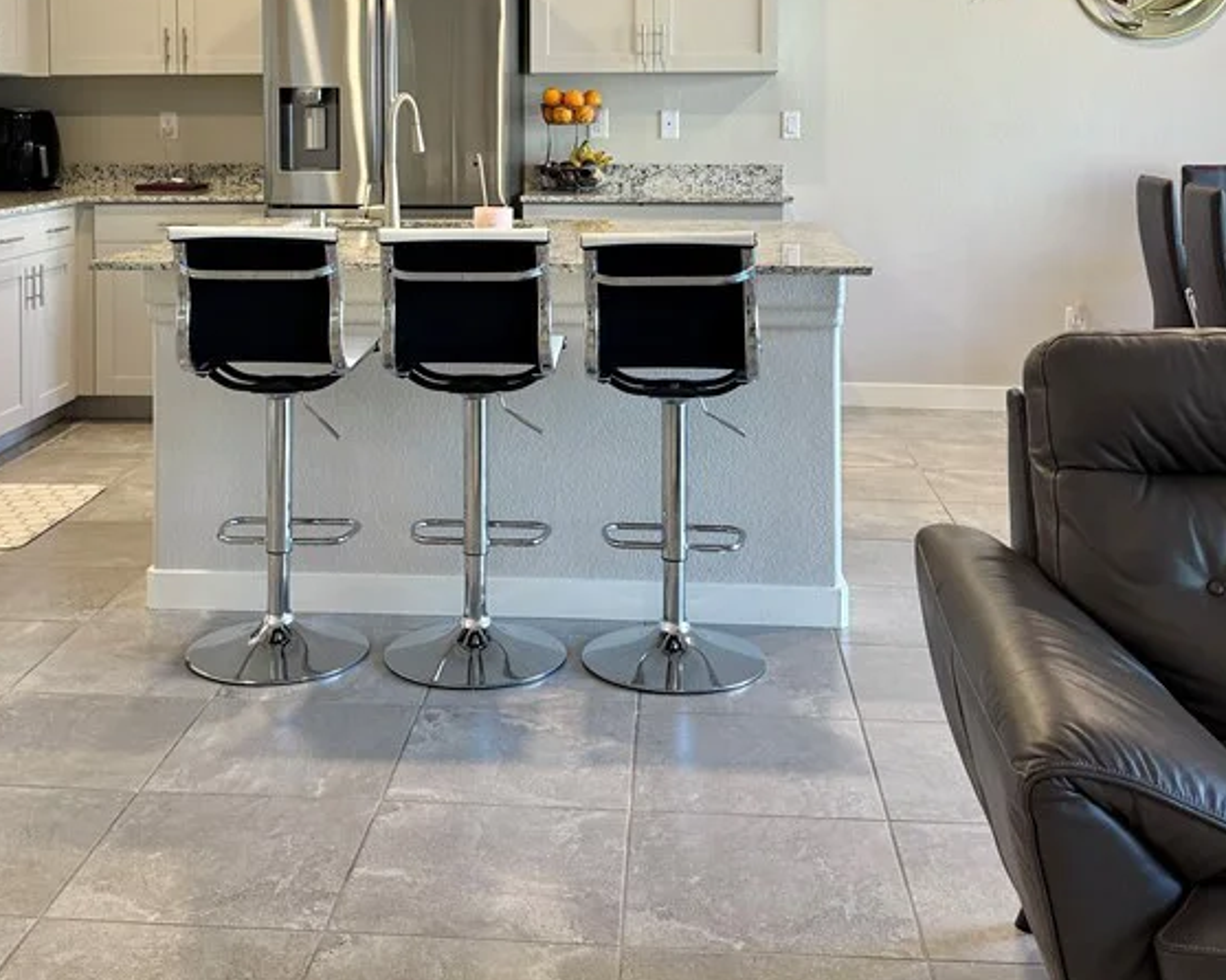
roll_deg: +0.3
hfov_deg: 42.8
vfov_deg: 33.5
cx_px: 532
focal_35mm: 43
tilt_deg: -1.2
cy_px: 143
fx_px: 1560
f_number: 1.78
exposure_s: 1/60
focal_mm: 6.76
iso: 100
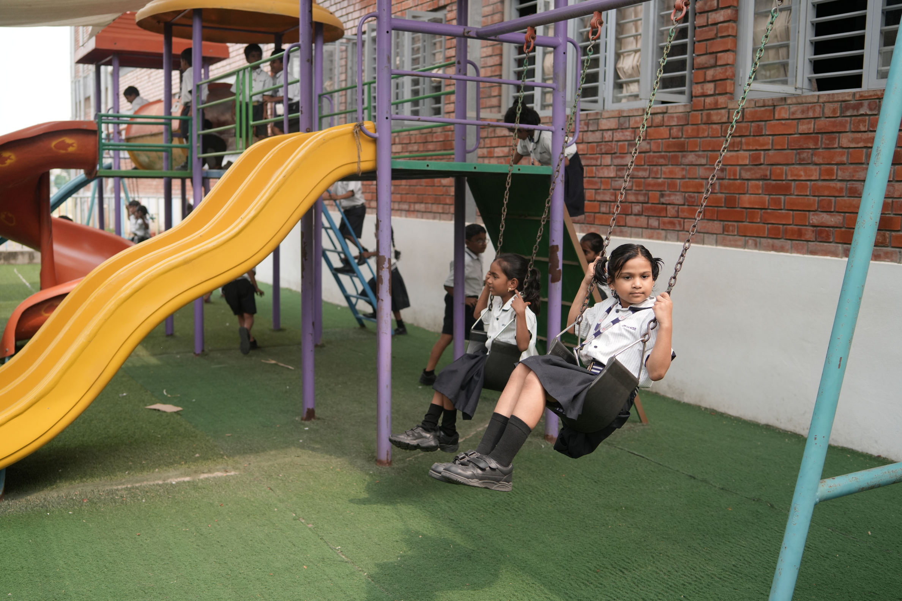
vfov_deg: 37.9
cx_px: 451
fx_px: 877
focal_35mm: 35
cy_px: 300
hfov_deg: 54.4
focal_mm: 35
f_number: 3.2
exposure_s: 1/1250
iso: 500
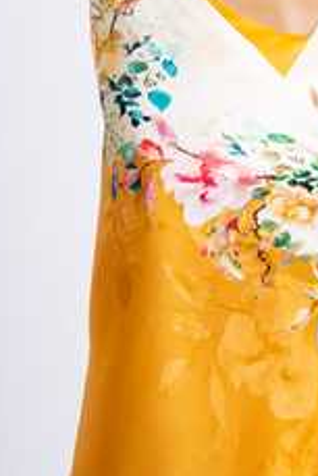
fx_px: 2580
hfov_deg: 7.0
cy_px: 147
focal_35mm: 195
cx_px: 272
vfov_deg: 10.5
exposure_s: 1/160
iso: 200
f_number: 13
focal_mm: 85
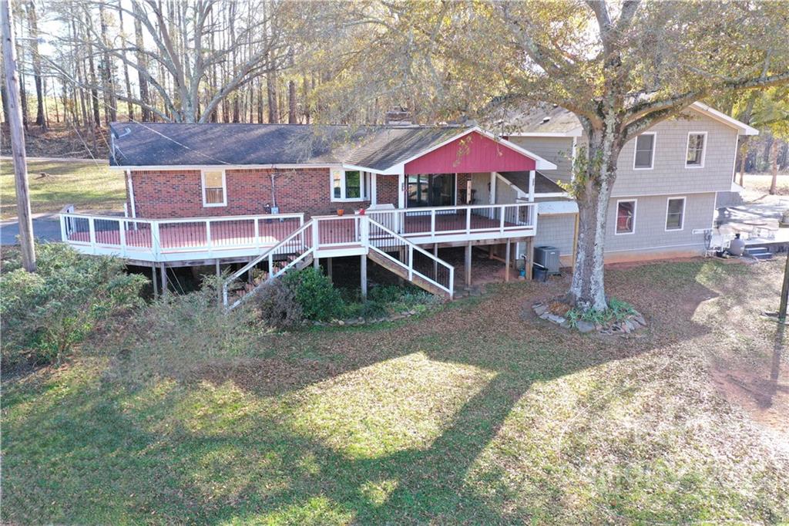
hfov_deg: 65.5
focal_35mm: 28
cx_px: 394
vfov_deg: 46.4
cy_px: 263
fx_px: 613
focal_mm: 10.26
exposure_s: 1/80
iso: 100
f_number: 4
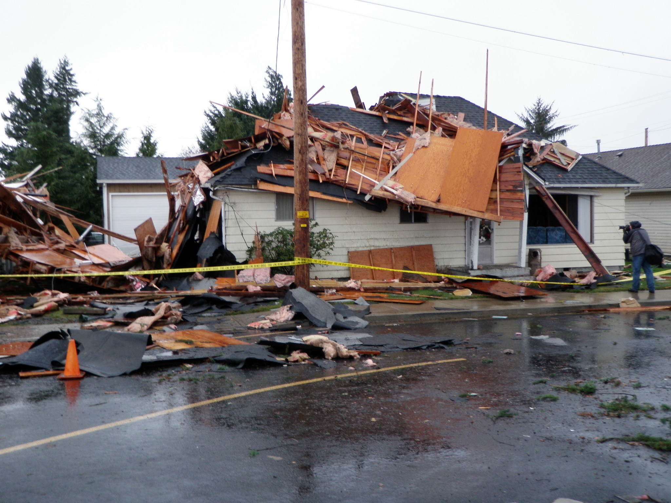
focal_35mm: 36
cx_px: 336
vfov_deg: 39.7
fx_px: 698
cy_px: 252
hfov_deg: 51.4
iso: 100
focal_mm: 6.53
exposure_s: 1/20
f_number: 4.1
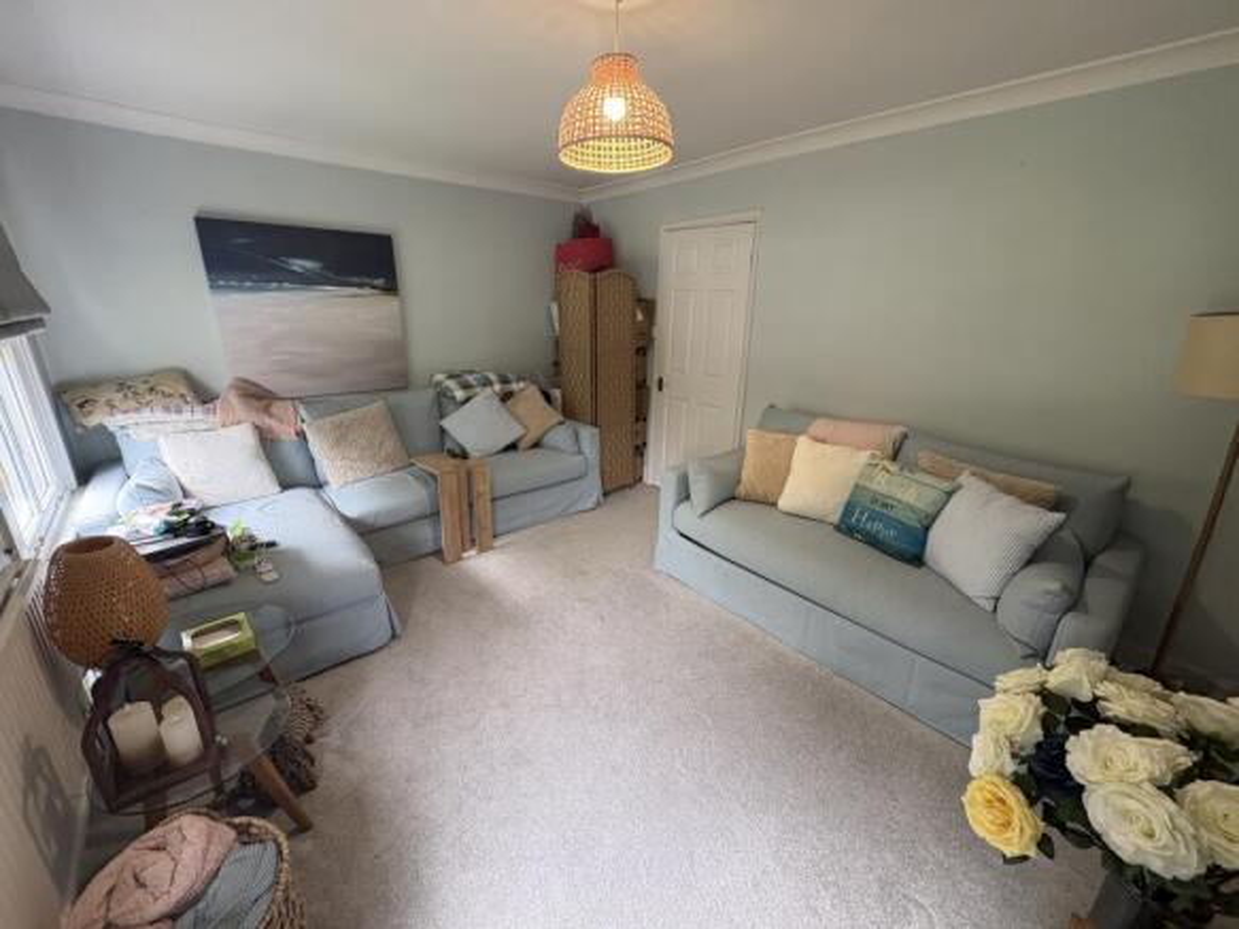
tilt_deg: -16.4
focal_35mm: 14
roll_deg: -1.5
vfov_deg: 85.7
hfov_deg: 102.1
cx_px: 620
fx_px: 501
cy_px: 464
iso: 250
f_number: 2.2
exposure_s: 1/50
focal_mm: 2.22
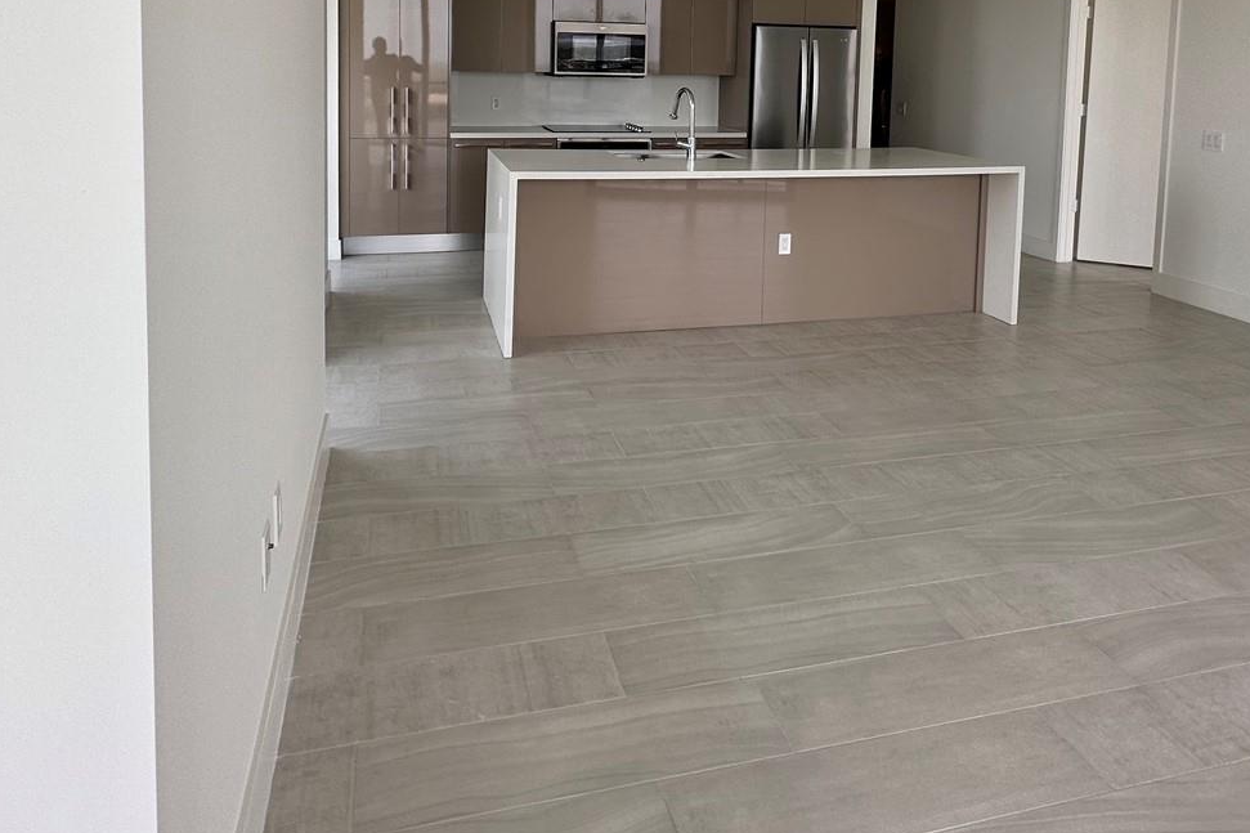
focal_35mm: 24
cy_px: 120
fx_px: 833
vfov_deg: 48.7
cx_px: 604
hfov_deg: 73.7
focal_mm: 2.22
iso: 40
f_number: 2.2
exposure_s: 1/239
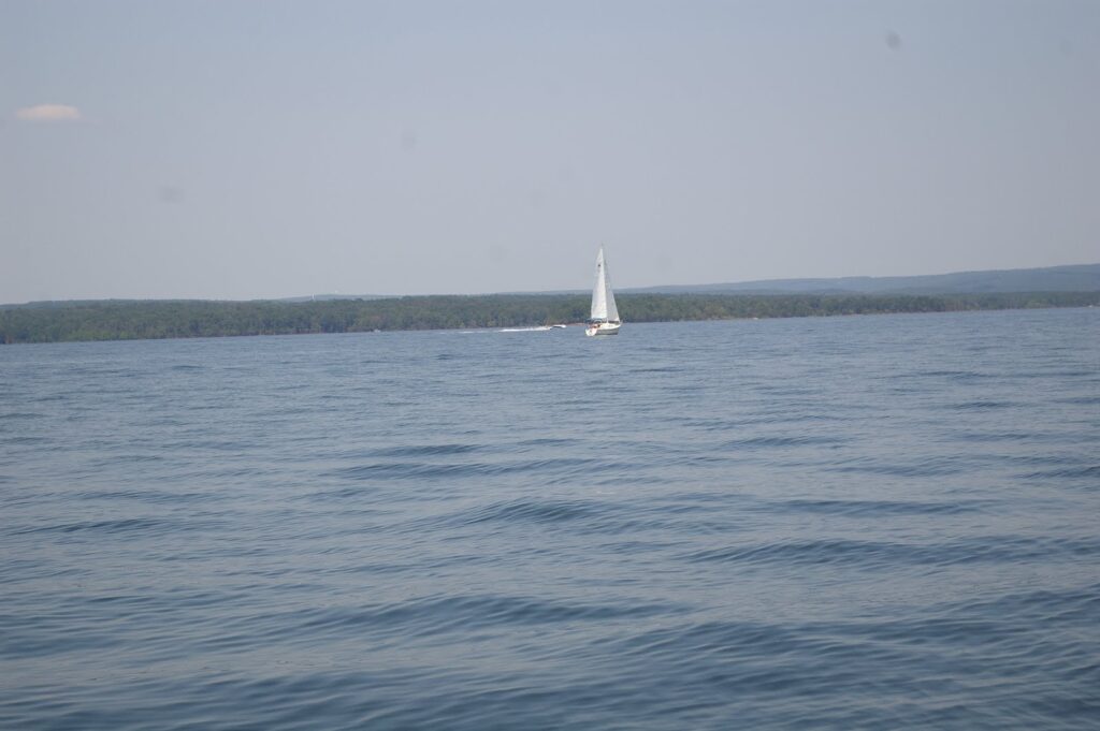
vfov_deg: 16.5
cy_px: 366
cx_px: 550
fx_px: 2519
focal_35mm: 82
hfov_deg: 24.6
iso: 200
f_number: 8
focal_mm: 55
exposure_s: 1/1000
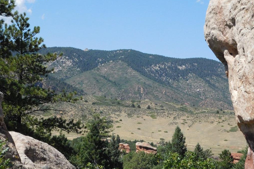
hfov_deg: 24.2
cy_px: 81
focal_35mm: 84
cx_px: 128
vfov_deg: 16.3
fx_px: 593
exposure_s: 1/1250
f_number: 8.8
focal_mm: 14.2
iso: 800
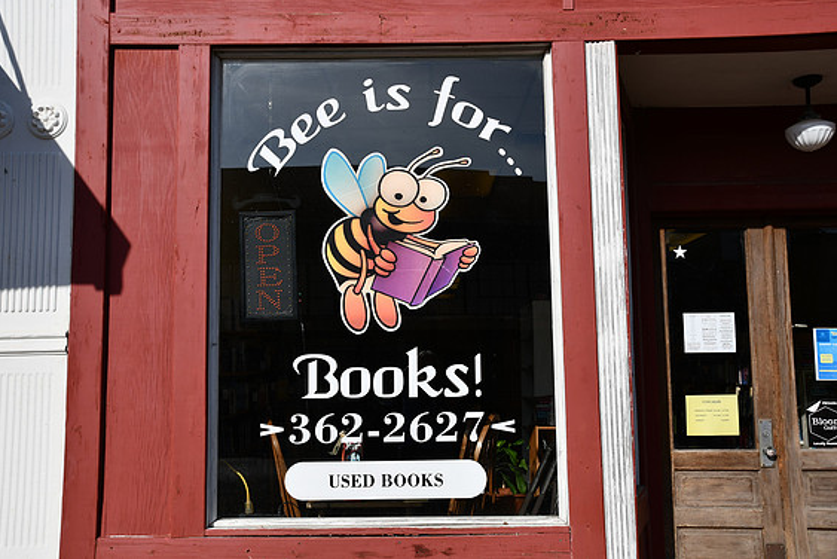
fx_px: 791
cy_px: 273
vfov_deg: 38.9
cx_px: 418
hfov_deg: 55.8
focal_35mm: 34
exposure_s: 1/400
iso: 100
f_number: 10
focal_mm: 22
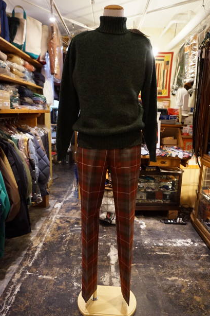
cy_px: 153
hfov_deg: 51.3
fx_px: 219
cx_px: 107
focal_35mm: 25
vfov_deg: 71.5
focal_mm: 16
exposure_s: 1/100
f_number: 3.5
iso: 3200
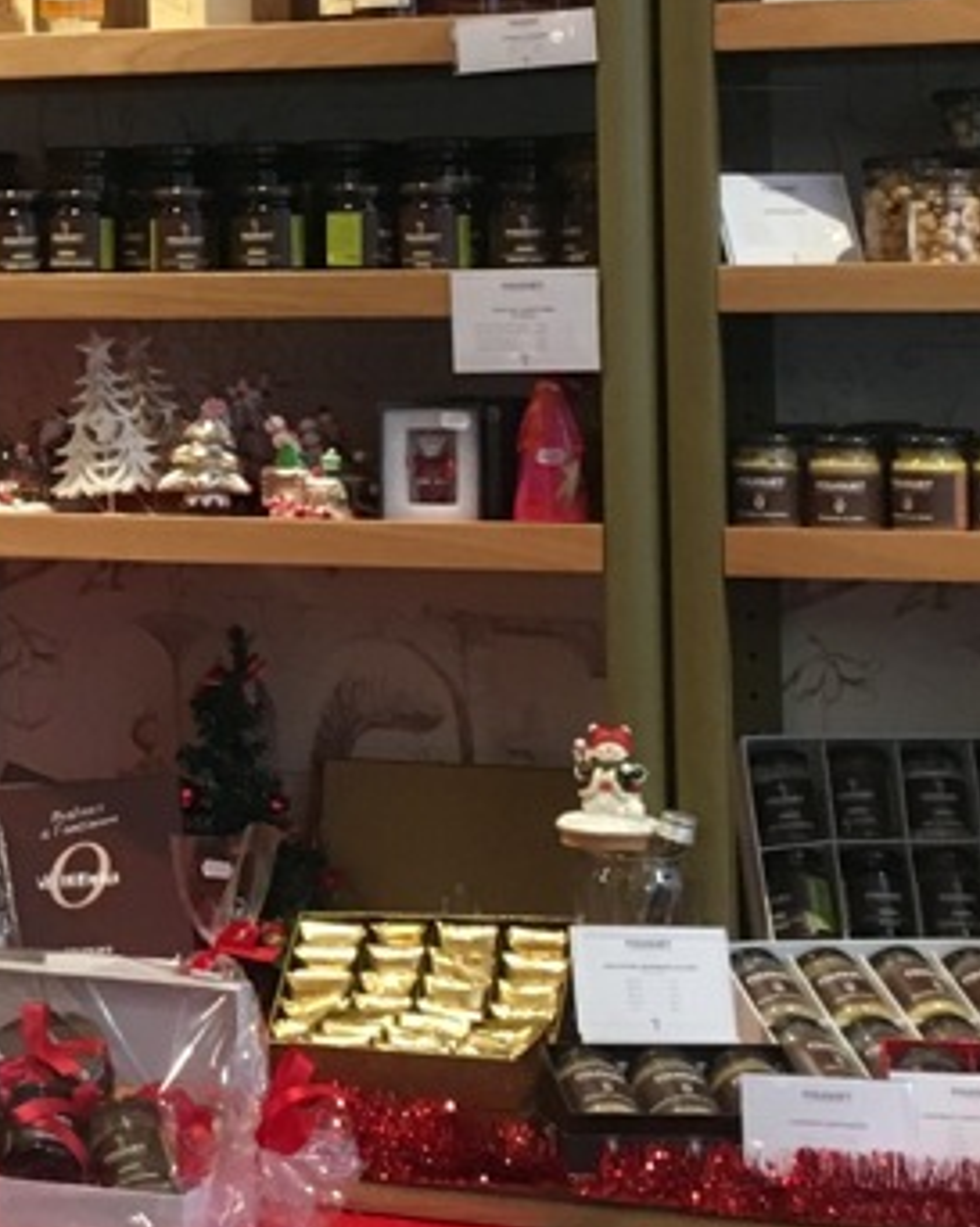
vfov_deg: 17.9
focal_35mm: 106
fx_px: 3848
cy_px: 194
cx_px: -671
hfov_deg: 13.3
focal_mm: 4.15
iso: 125
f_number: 2.2
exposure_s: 1/33
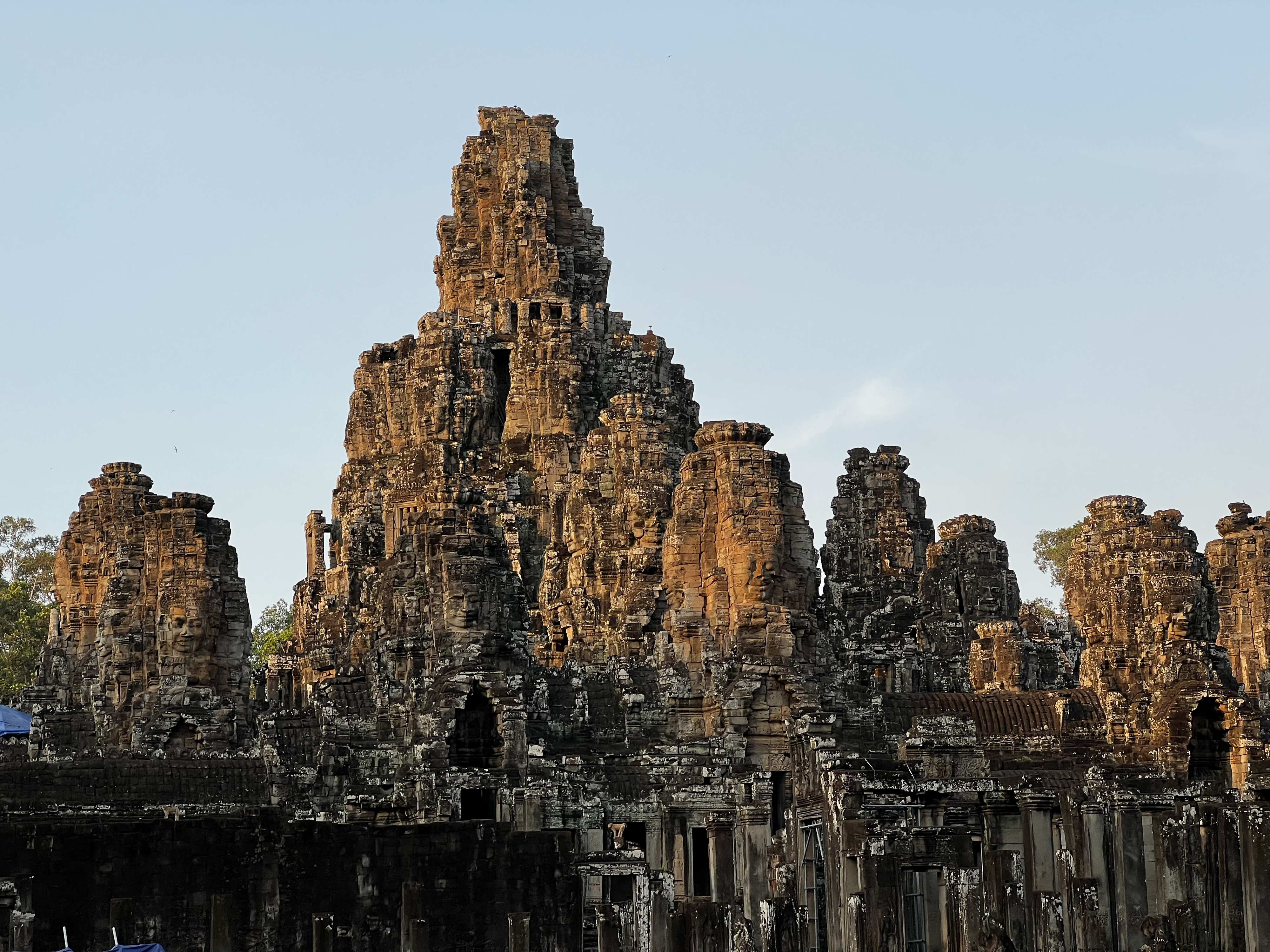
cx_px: 635
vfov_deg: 19.1
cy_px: 476
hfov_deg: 25.3
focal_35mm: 77
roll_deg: +2.7
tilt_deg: +10.3
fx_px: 2825
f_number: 2.8
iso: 32
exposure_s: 1/228
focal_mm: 9
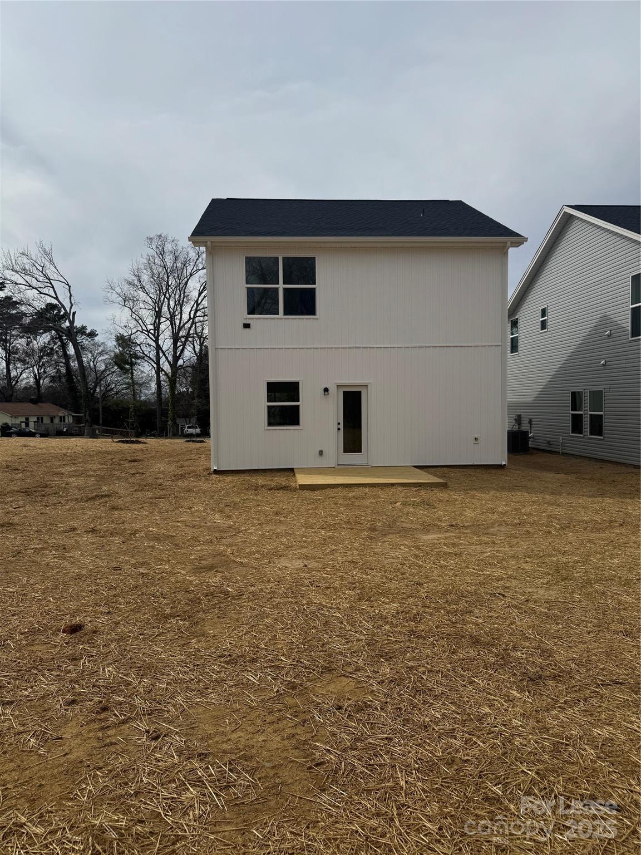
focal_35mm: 24
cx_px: 320
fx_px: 593
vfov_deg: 71.6
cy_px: 428
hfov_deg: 56.8
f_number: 1.78
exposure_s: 1/10417
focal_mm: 6.76
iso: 80
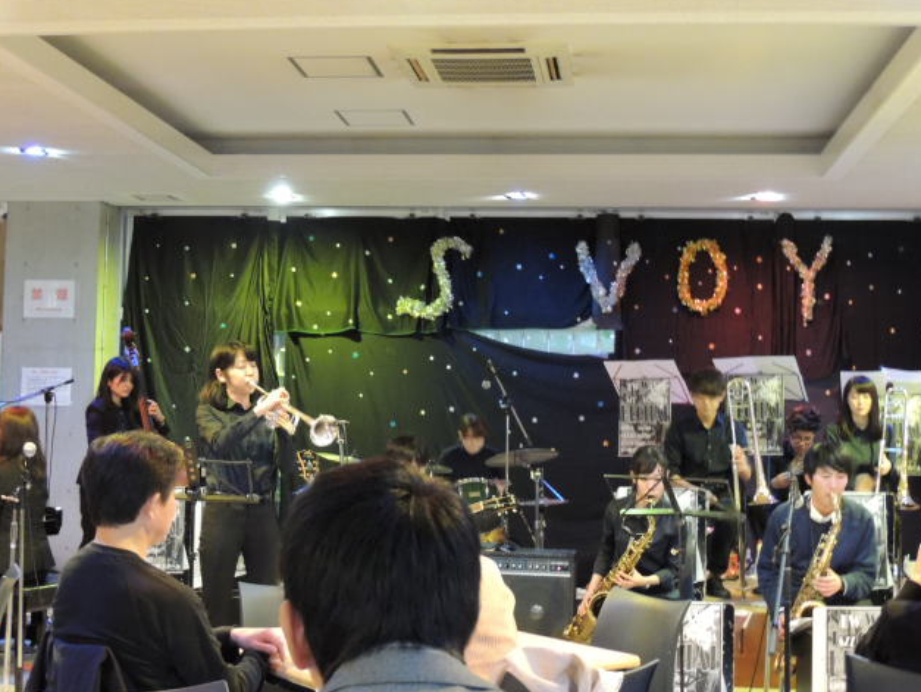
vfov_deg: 28.6
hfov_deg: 37.5
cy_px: 342
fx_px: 1358
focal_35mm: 51
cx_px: 457
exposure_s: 1/3
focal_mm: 8.9
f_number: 3.6
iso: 1600
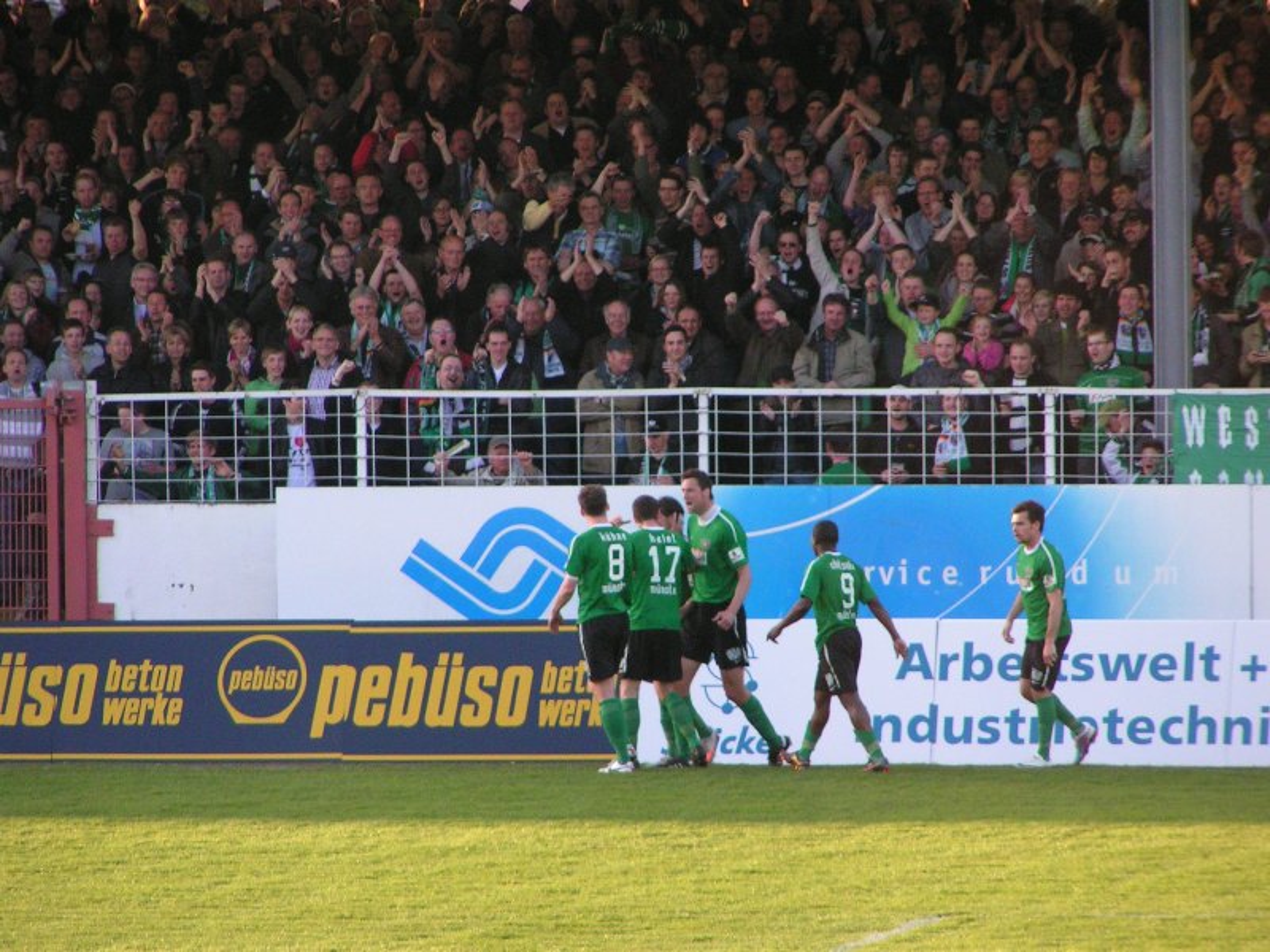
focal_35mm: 380
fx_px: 13942
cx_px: 635
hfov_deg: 5.2
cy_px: 476
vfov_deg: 3.9
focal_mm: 58
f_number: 3.5
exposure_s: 1/320
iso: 200
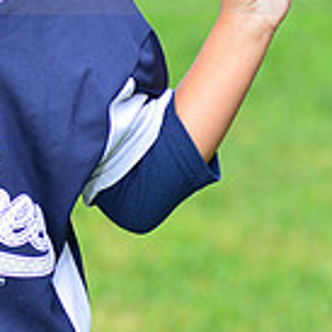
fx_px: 6228
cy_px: -57
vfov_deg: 3.0
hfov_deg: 3.0
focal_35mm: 574
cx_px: -68
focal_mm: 160
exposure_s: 1/200
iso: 320
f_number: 5.6
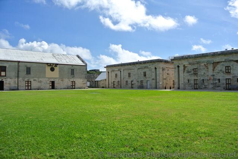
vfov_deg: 48.0
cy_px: 80
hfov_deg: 67.3
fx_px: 179
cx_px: 119
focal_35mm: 27
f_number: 5
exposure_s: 1/1000
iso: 100
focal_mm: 10
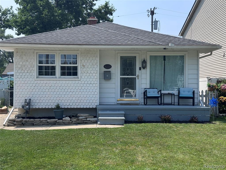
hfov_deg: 39.7
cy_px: 85
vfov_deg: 30.3
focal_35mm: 48
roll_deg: -0.2
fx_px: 313
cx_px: 113
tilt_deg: -0.8
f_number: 1.78
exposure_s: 1/4049
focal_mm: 6.76
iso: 64
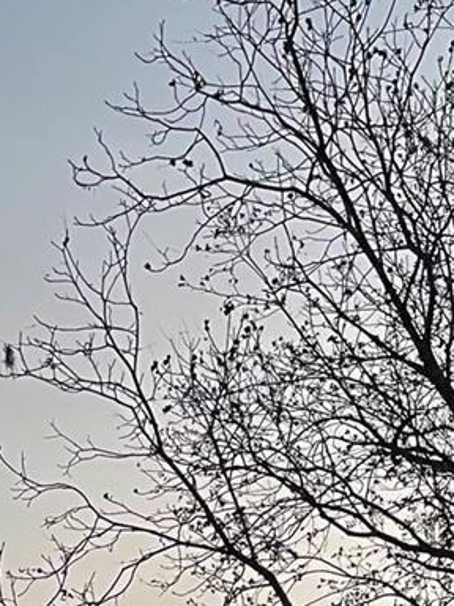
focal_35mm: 104
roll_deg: -0.8
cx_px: 93
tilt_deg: +2.9
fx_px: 1819
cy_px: 1201
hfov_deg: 14.2
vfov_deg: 15.3
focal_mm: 4.2
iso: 200
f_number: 1.6
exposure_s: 1/60
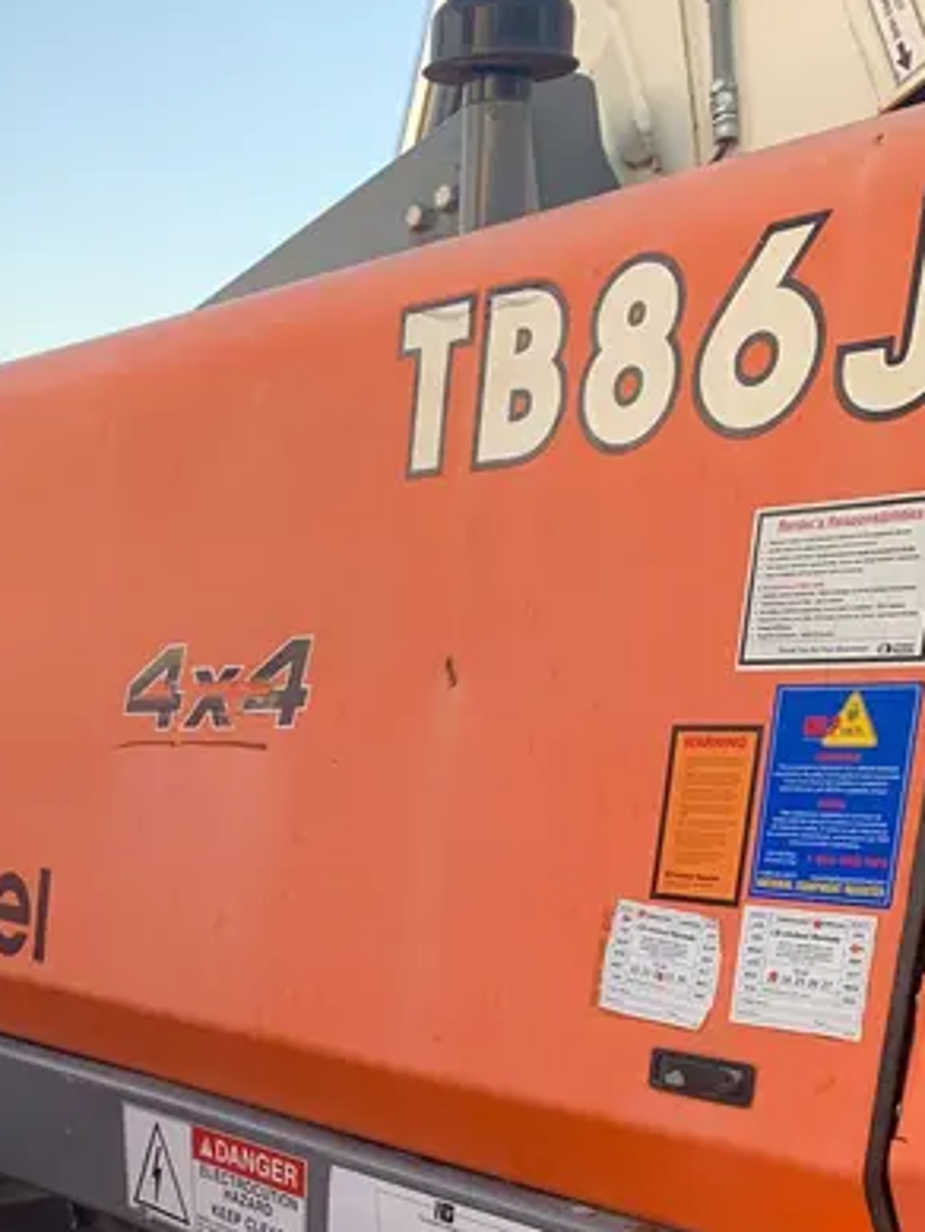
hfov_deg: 28.6
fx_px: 1745
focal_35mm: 49
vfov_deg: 36.2
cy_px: 1142
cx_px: 101
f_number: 1.8
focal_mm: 4.25
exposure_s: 1/121
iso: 80
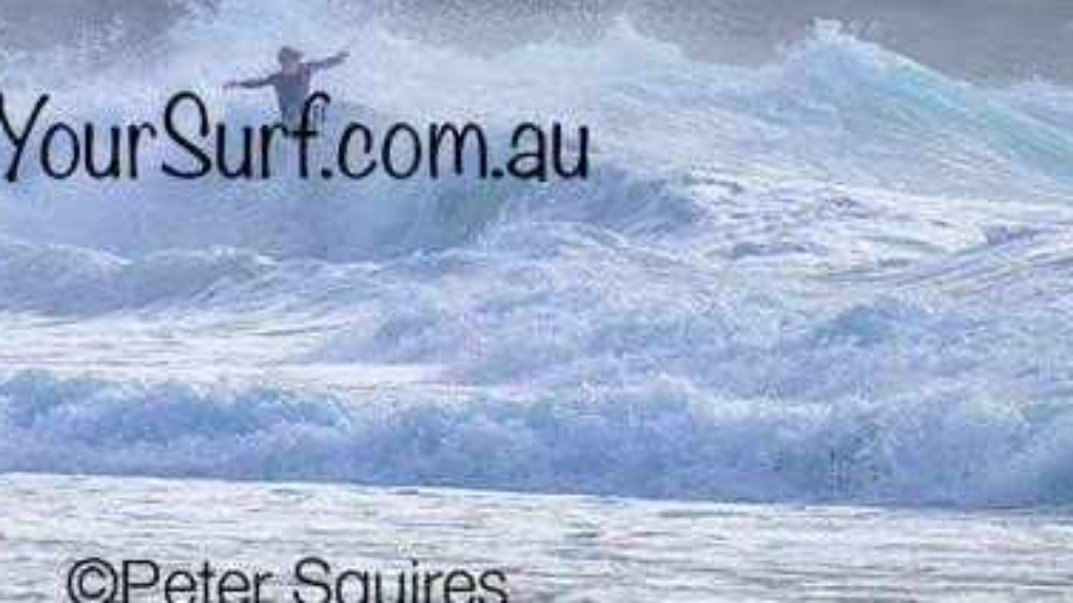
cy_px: 112
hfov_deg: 1.6
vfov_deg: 0.9
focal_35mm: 1322
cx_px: 287
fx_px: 37610
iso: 1250
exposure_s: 1/2000
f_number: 11
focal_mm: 800
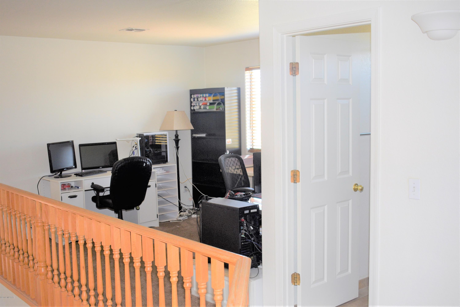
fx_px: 479
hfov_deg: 51.3
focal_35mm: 38
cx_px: 230
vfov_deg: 35.5
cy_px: 154
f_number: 4
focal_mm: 25
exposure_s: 1/60
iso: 400
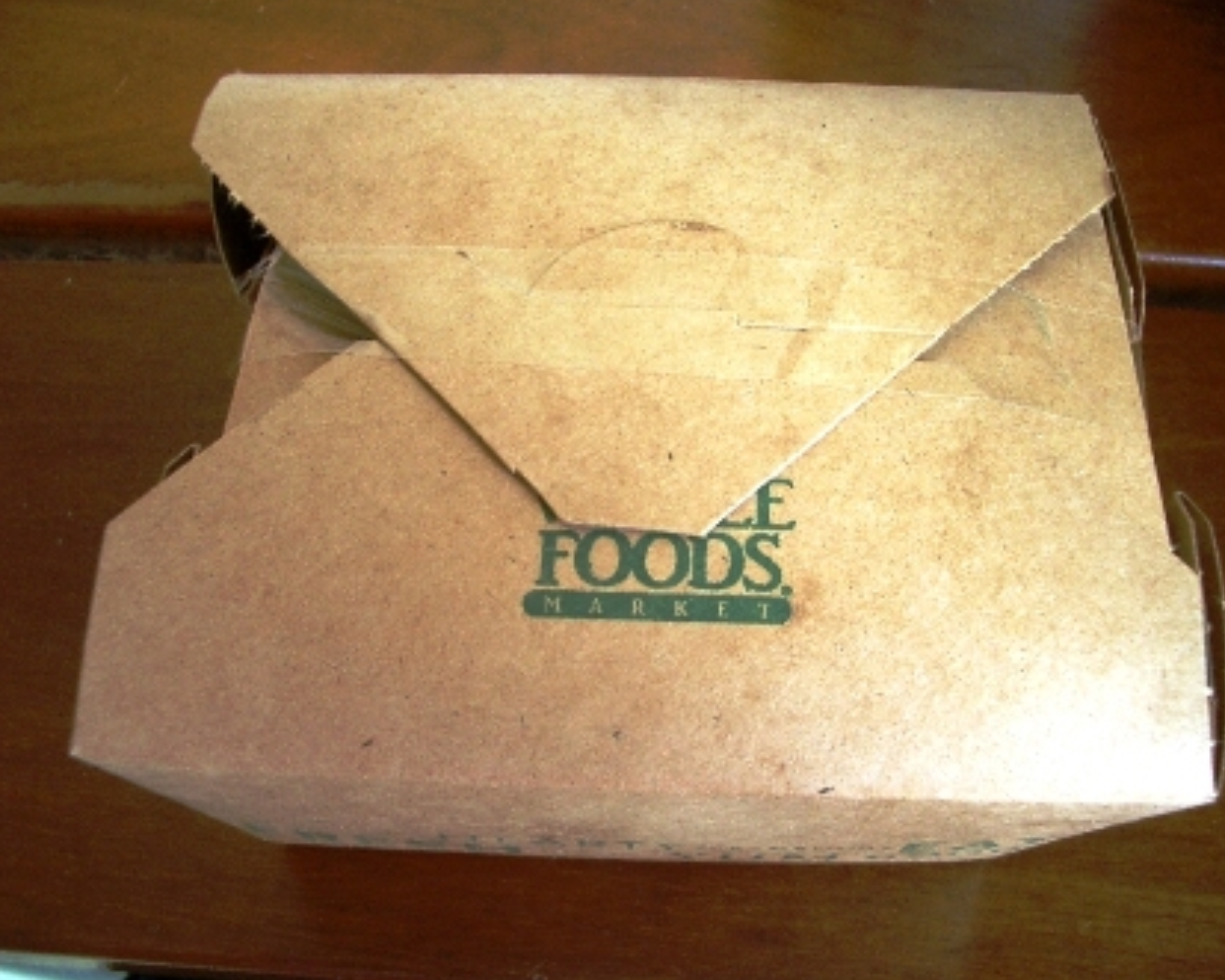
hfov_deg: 49.1
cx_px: 636
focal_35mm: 37
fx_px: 1341
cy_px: 486
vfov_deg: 40.1
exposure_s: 1/50
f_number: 2.6
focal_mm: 5.8
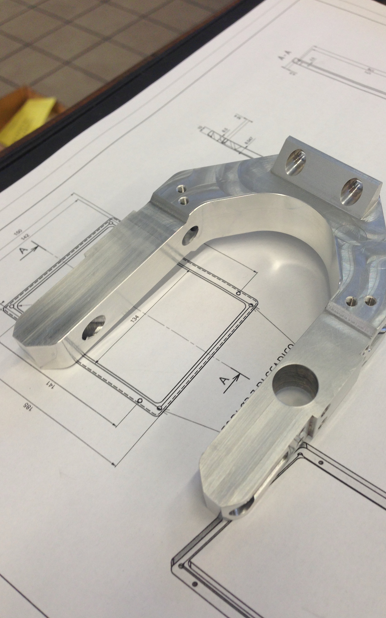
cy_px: 310
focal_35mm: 36
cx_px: 223
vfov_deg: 54.0
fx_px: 606
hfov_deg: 35.3
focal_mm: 4.13
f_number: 2.4
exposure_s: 1/30
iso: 64
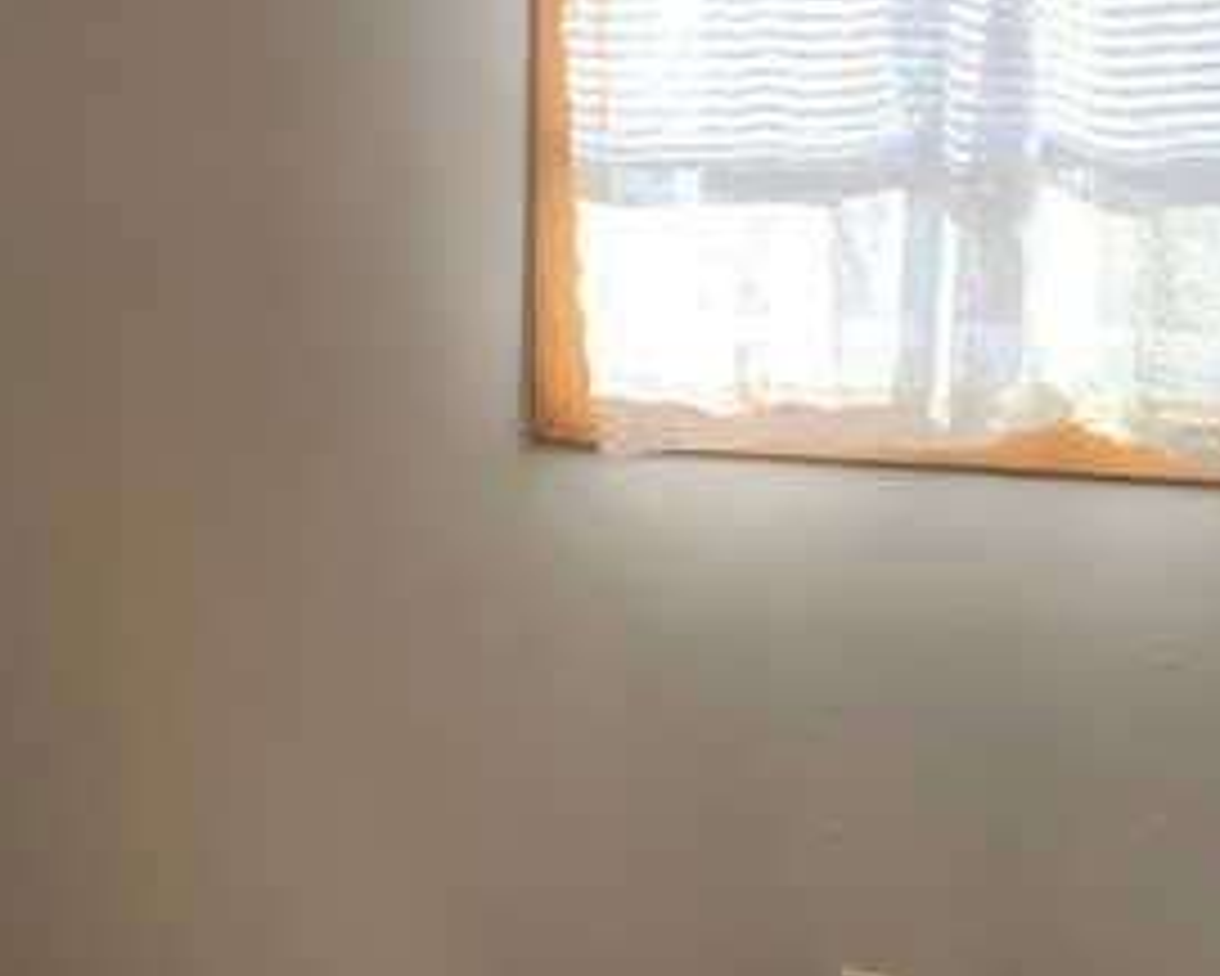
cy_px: 634
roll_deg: +0.1
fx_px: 3468
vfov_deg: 16.0
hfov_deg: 19.9
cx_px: 410
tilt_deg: -8.2
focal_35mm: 96
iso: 25
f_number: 1.8
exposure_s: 1/122
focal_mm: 4.25
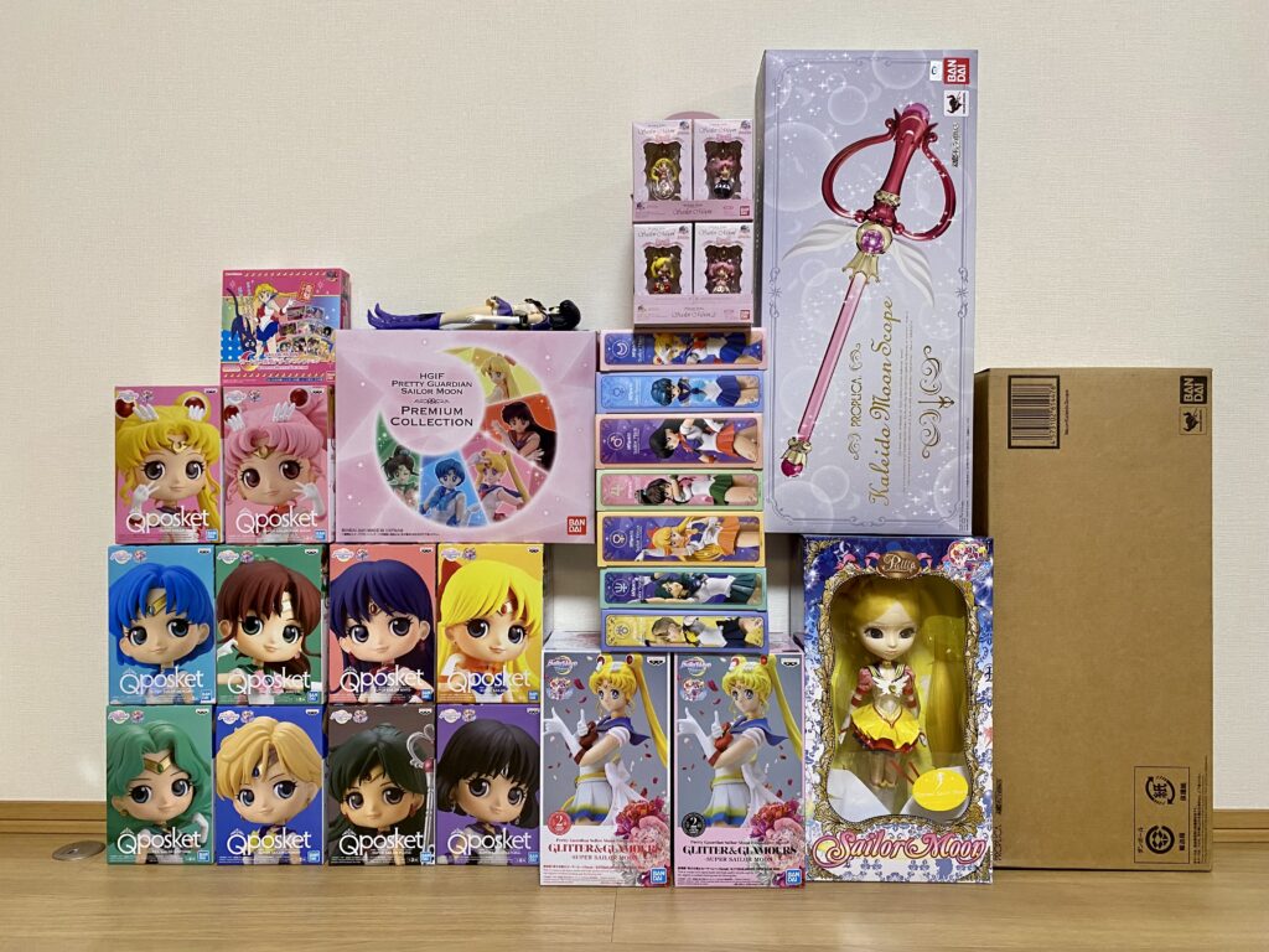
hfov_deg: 67.3
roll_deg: +0.6
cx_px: 634
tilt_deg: -0.7
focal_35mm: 26
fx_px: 953
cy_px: 476
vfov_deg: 53.1
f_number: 1.8
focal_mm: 4.25
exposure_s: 1/50
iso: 125
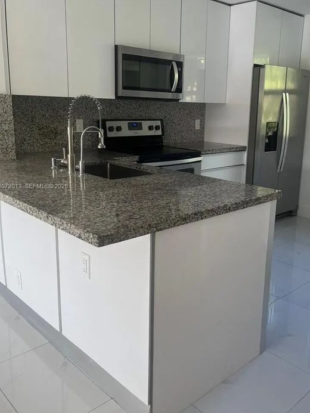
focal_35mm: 32
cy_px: 187
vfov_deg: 56.7
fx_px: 382
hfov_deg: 44.0
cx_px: 181
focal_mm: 5.1
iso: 100
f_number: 1.6
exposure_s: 1/121
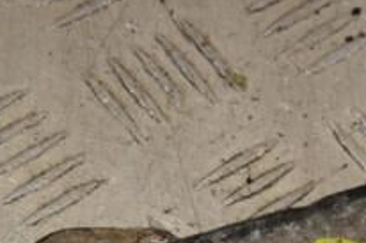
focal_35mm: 289
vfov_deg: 4.7
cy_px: 333
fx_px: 2936
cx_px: 286
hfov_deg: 7.1
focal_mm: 66
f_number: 10
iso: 800
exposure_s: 1/200
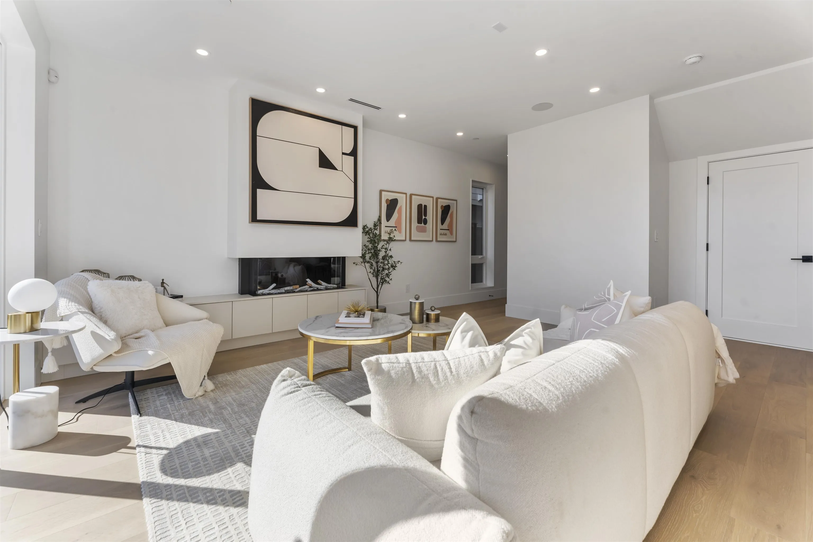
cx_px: 406
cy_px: 271
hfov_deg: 101.9
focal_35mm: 15
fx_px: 330
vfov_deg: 78.8
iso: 100
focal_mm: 14.6
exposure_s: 1/20
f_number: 9
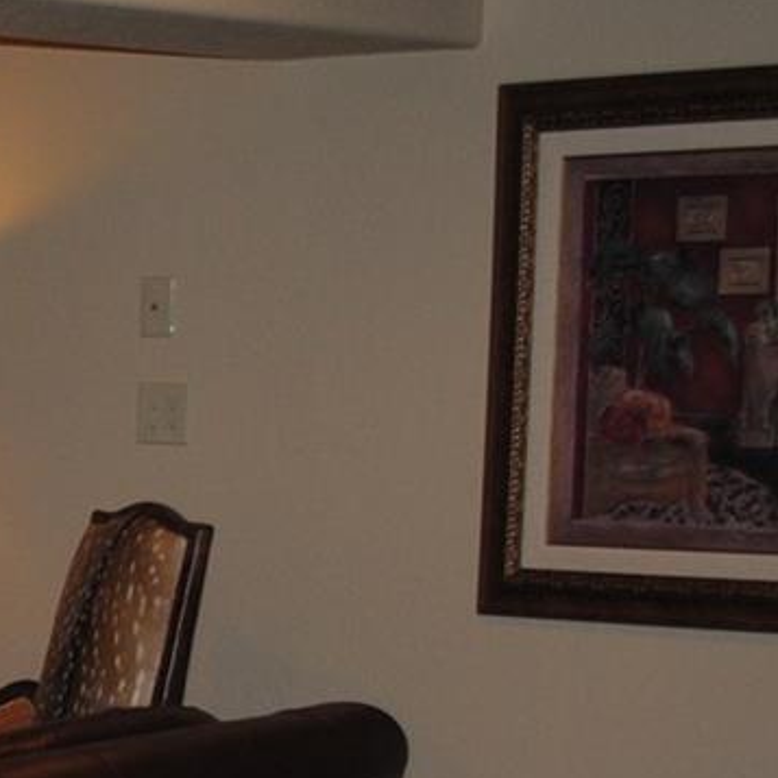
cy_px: 914
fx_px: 3204
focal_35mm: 126
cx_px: -684
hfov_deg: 12.5
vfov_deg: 13.5
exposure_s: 1/60
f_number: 3.8
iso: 200
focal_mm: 22
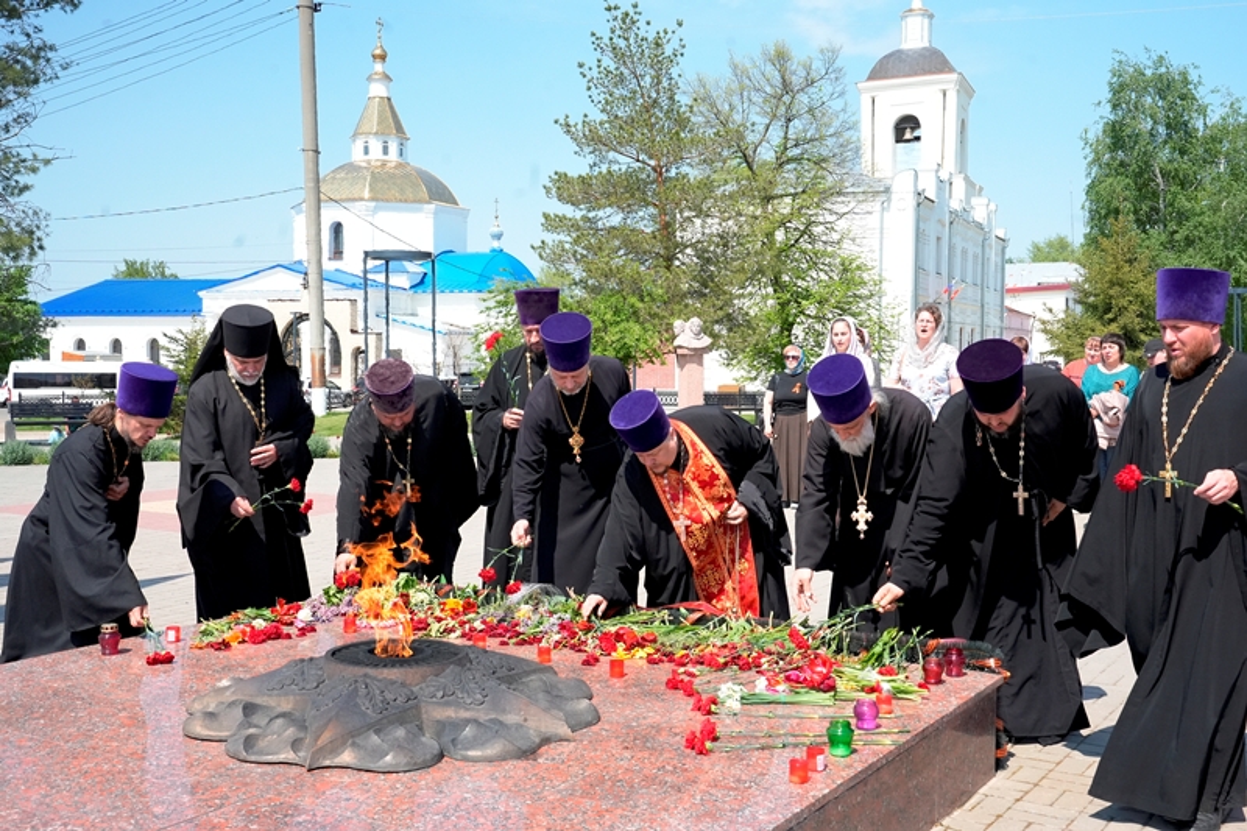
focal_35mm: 38
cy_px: 416
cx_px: 624
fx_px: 1316
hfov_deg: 50.7
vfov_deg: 35.0
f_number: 10
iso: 3200
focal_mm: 38
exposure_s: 1/2500
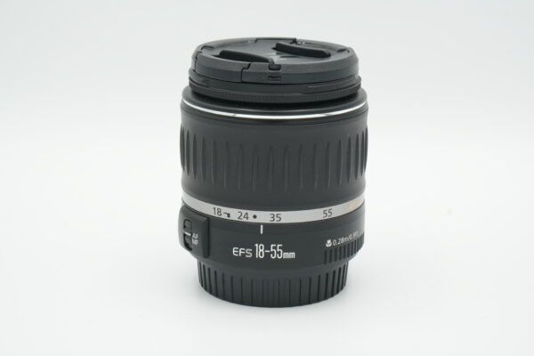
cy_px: 178
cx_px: 267
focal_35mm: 86
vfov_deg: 16.0
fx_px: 1268
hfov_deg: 23.8
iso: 400
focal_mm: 57
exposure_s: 1/100
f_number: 13
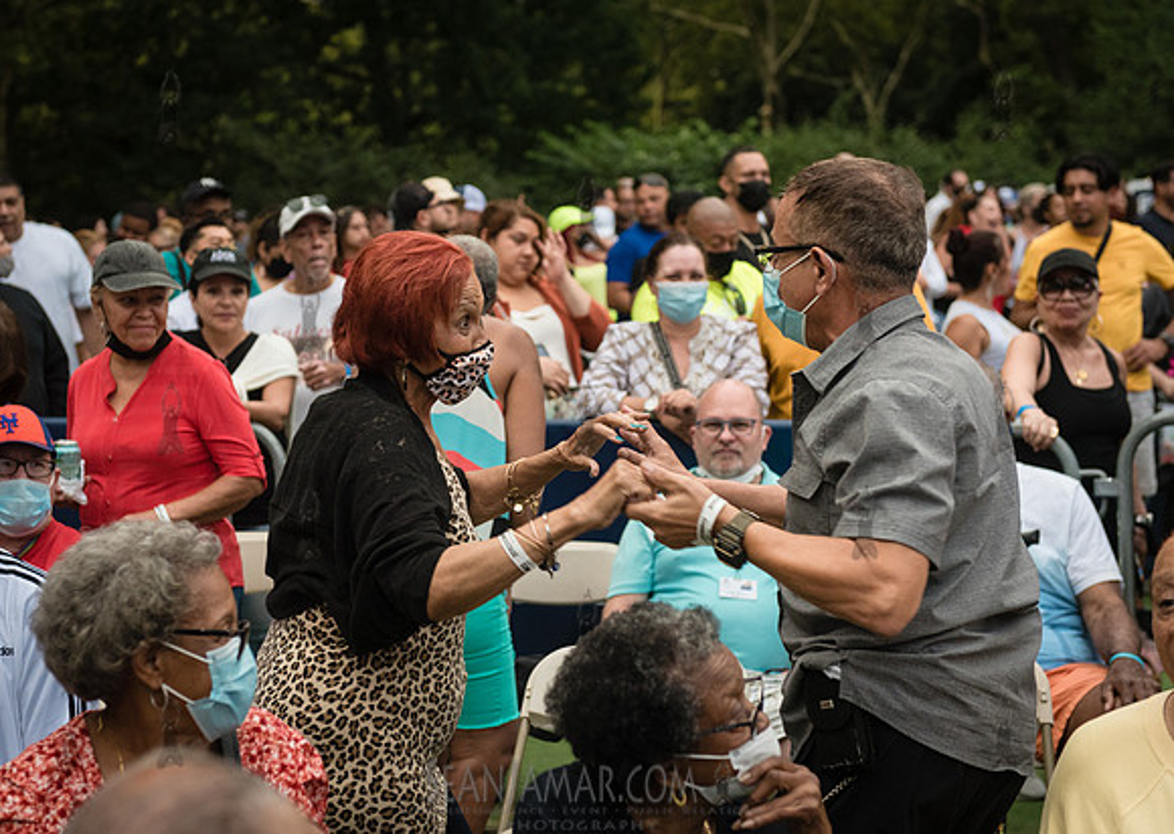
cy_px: 389
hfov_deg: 29.4
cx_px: 503
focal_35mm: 67
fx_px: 2238
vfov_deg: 21.1
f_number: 4
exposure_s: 1/200
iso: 2000
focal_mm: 60
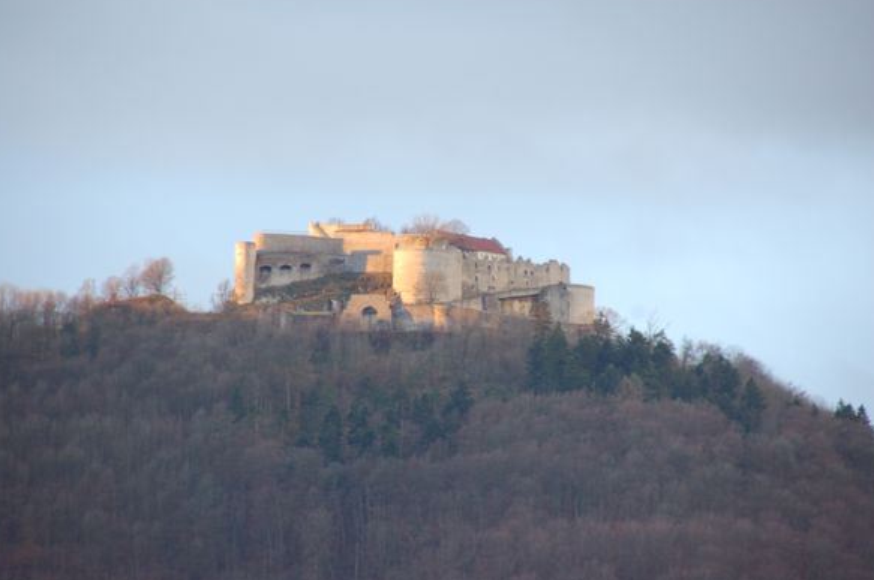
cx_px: 433
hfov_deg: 6.7
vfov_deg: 4.4
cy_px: 289
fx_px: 7491
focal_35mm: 309
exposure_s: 1/30
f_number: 5.6
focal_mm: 200
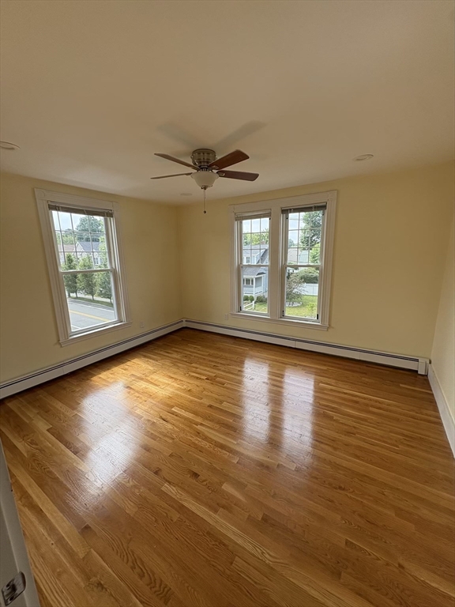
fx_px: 245
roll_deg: +1.2
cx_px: 228
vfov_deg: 102.1
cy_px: 304
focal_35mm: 14
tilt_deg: -10.2
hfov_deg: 85.7
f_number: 2.2
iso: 64
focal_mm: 2.22
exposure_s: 1/240
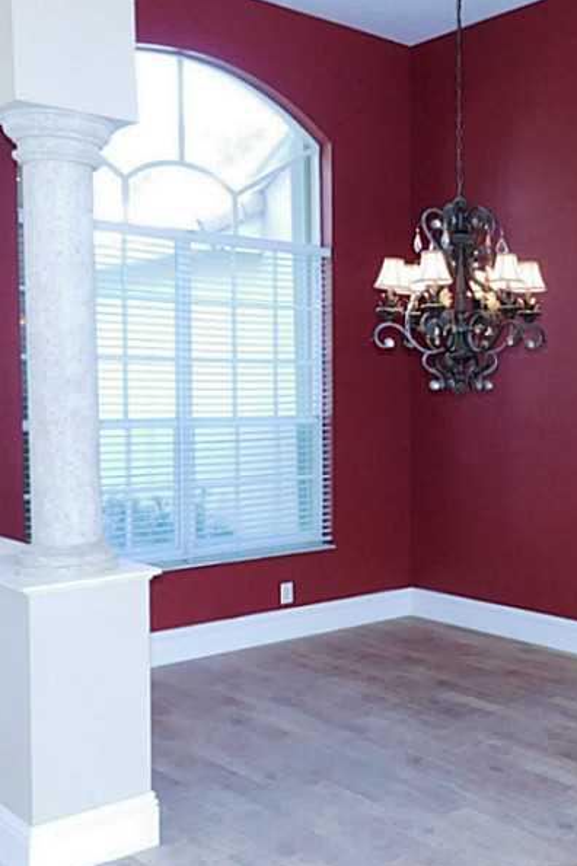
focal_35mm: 42
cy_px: 434
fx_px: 1010
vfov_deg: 46.4
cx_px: 548
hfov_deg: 30.1
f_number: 3.2
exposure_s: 1/30
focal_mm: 5.3
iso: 220
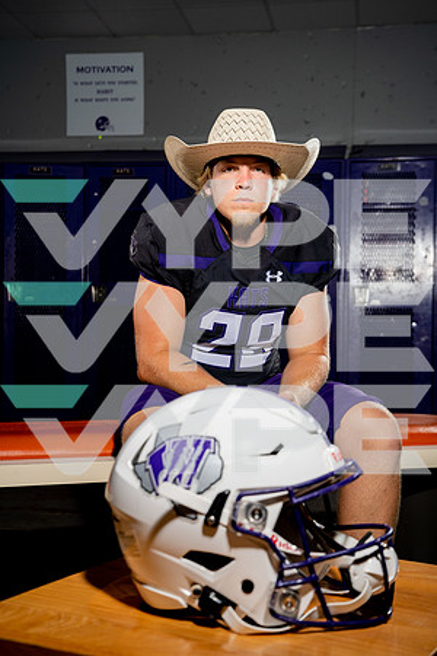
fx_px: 929
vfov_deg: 38.9
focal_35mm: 51
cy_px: 328
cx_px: 218
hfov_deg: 26.5
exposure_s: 1/250
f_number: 5.6
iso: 200
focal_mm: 51
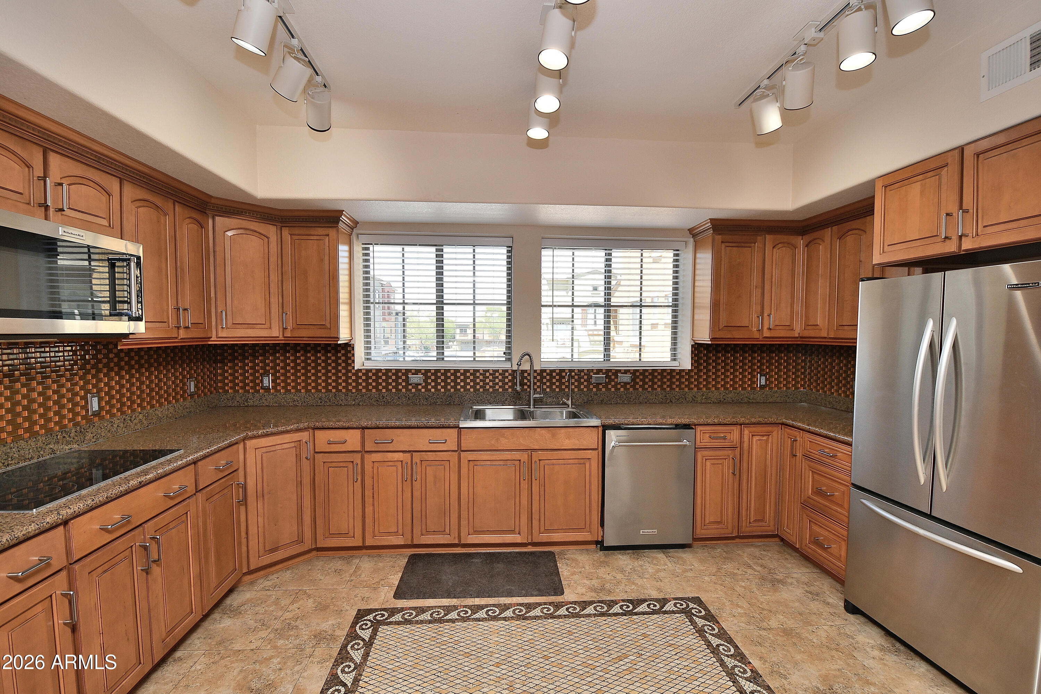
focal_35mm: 15
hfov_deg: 100.4
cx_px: 520
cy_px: 347
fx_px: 434
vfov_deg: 77.3
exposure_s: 1/80
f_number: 4.5
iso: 200
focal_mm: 10
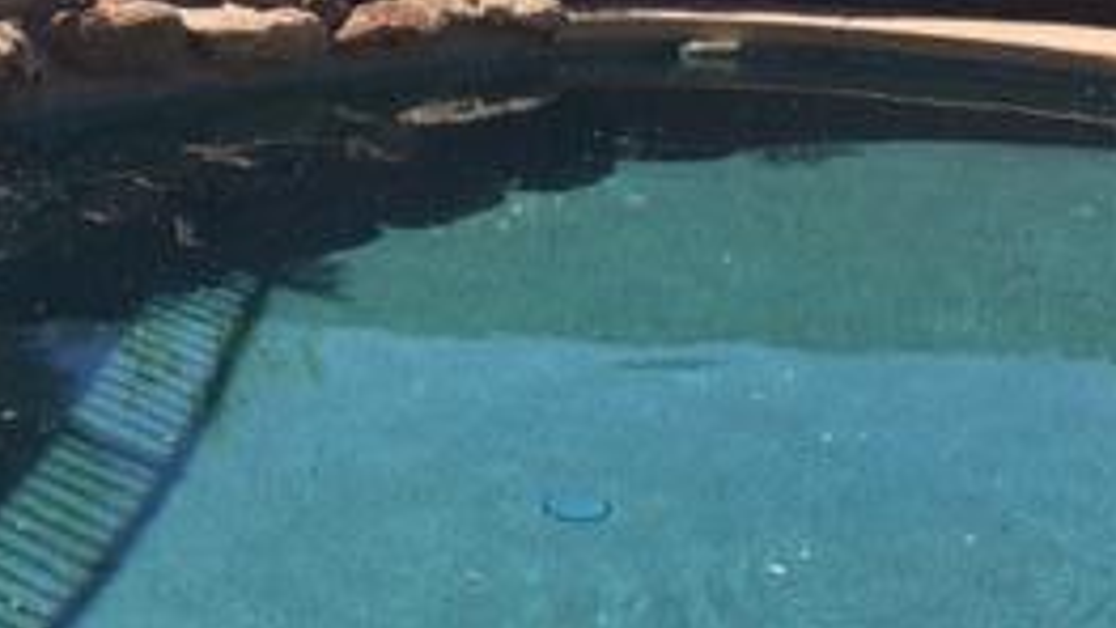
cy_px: -42
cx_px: 322
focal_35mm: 77
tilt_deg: -8.9
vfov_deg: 15.3
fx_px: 2279
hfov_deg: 27.3
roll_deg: -2.1
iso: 32
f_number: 2.2
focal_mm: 4.15
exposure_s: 1/1980
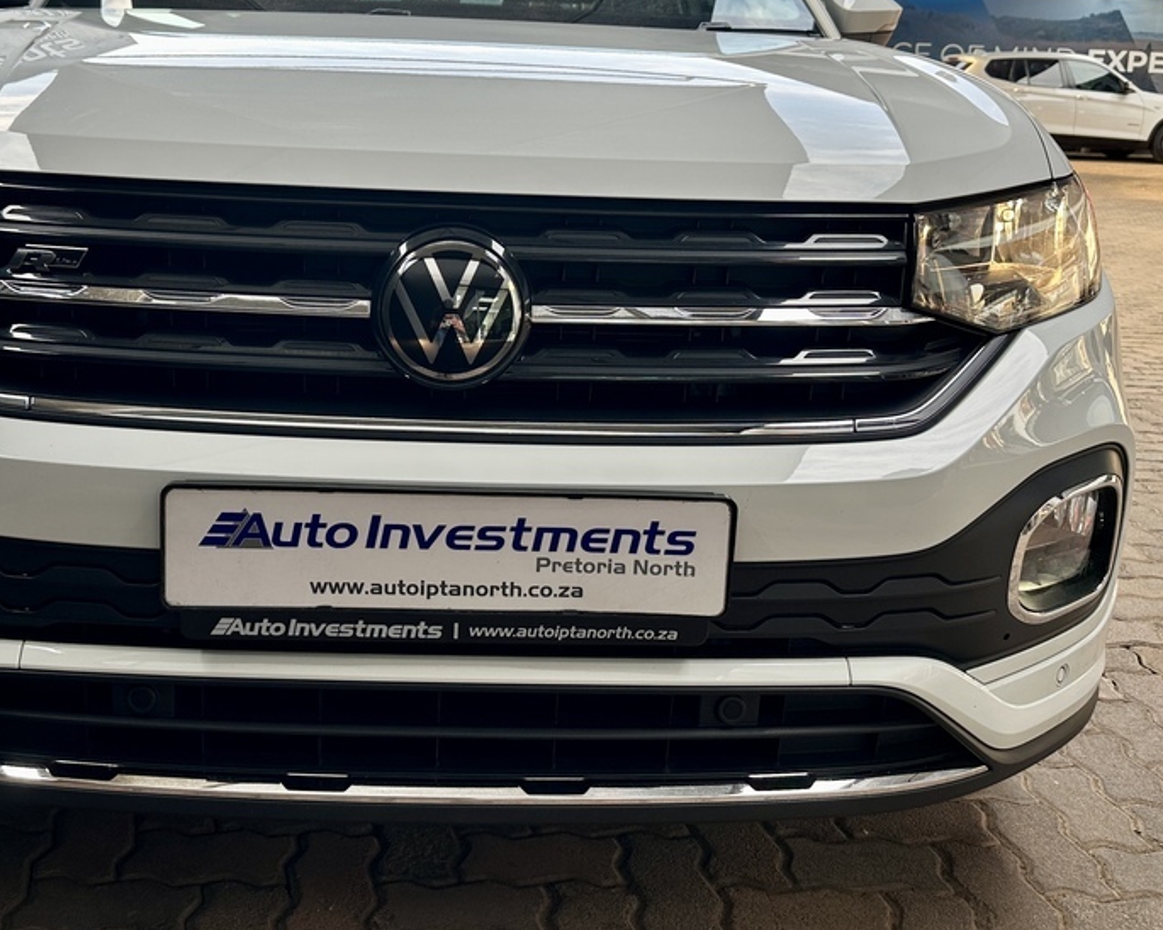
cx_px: 453
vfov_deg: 41.7
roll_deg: -1.4
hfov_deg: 51.1
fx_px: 1205
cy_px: 307
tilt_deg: -10.7
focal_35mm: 35
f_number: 1.78
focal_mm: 6.86
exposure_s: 1/101
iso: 64
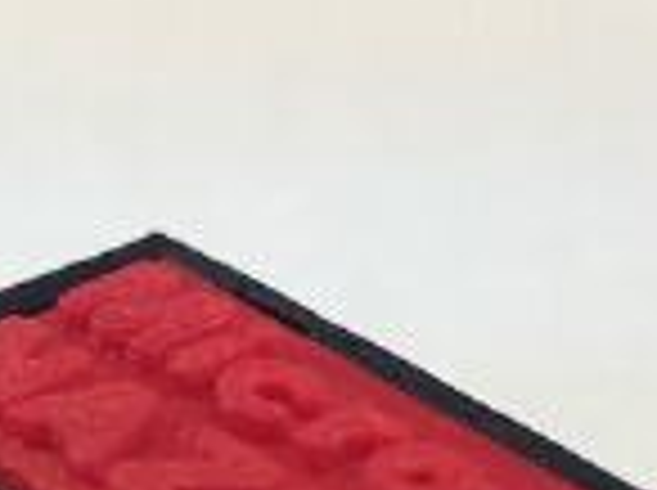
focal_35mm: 106
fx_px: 2009
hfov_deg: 18.4
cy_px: 863
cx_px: 106
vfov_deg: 12.7
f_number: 2.2
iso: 64
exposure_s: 1/17
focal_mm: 4.15
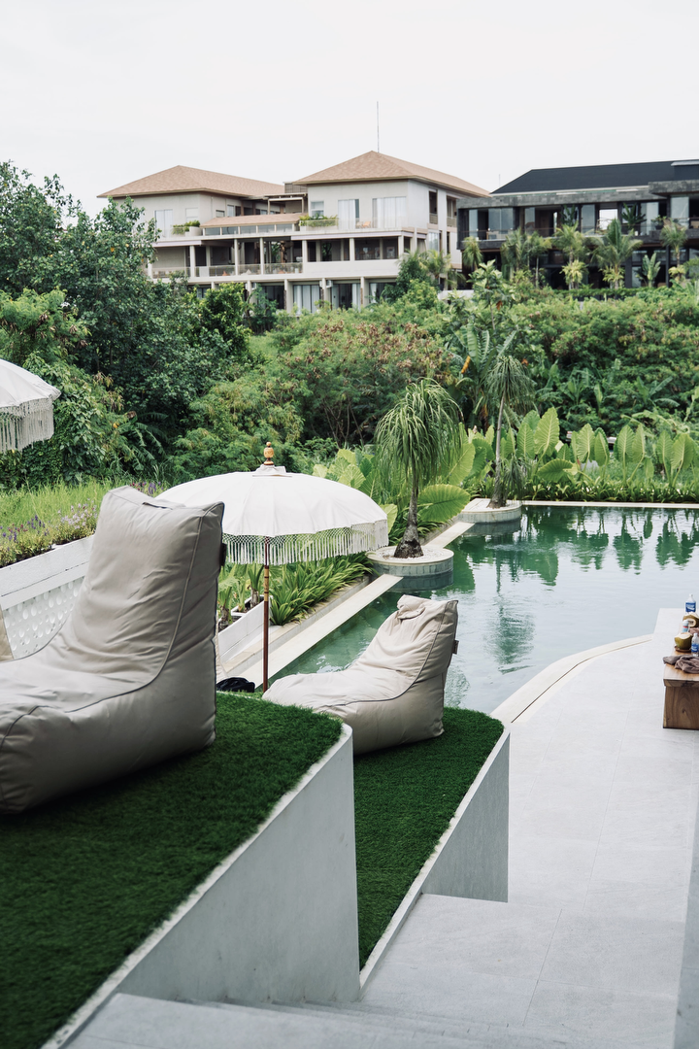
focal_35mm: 42
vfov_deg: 46.4
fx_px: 1223
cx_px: 350
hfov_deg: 31.9
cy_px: 524
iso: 50
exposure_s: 1/800
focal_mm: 28
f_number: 2.8
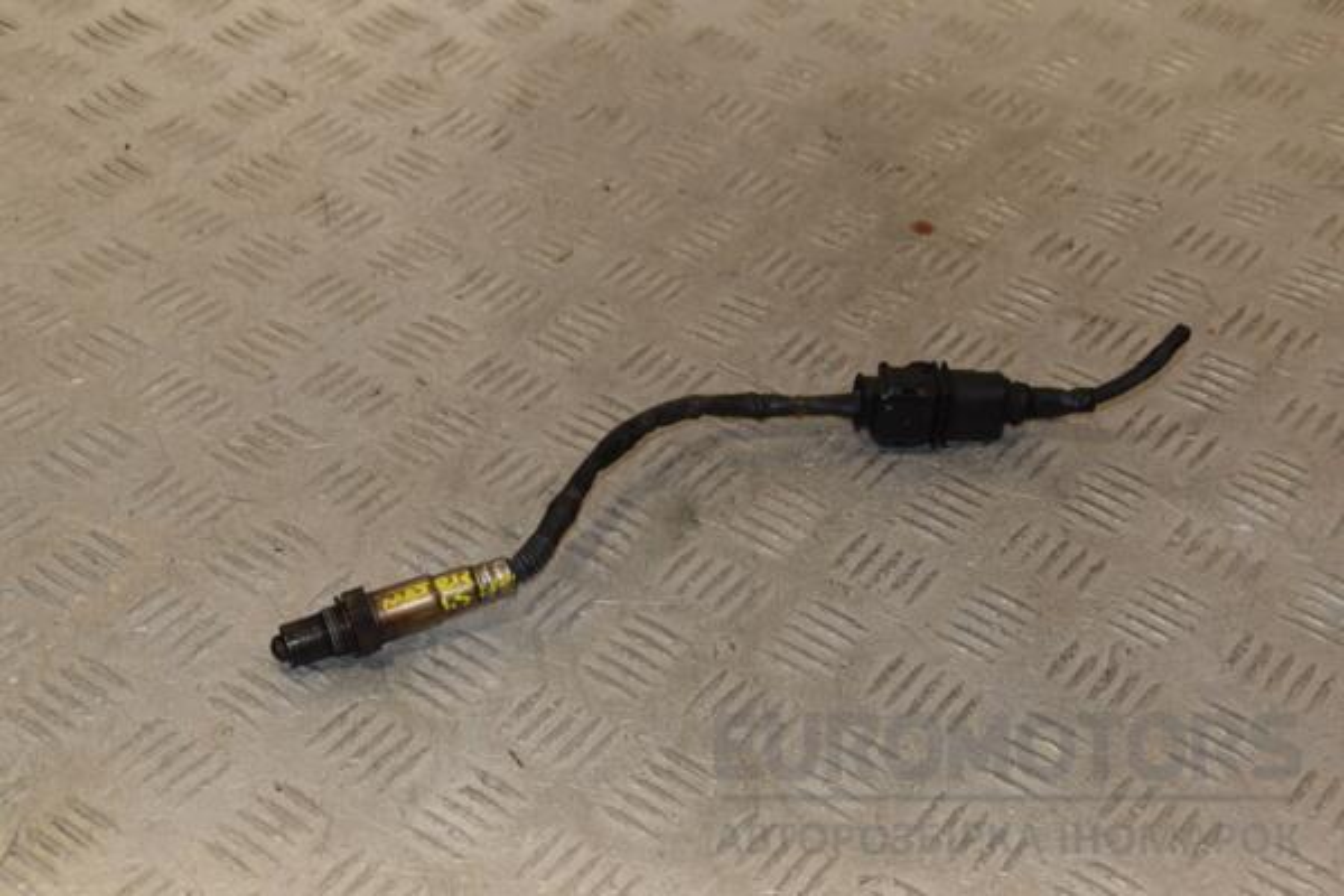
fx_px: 2240
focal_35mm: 60
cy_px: 448
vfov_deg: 22.6
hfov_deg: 33.4
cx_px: 672
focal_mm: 40
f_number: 8
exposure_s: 1/200
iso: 800
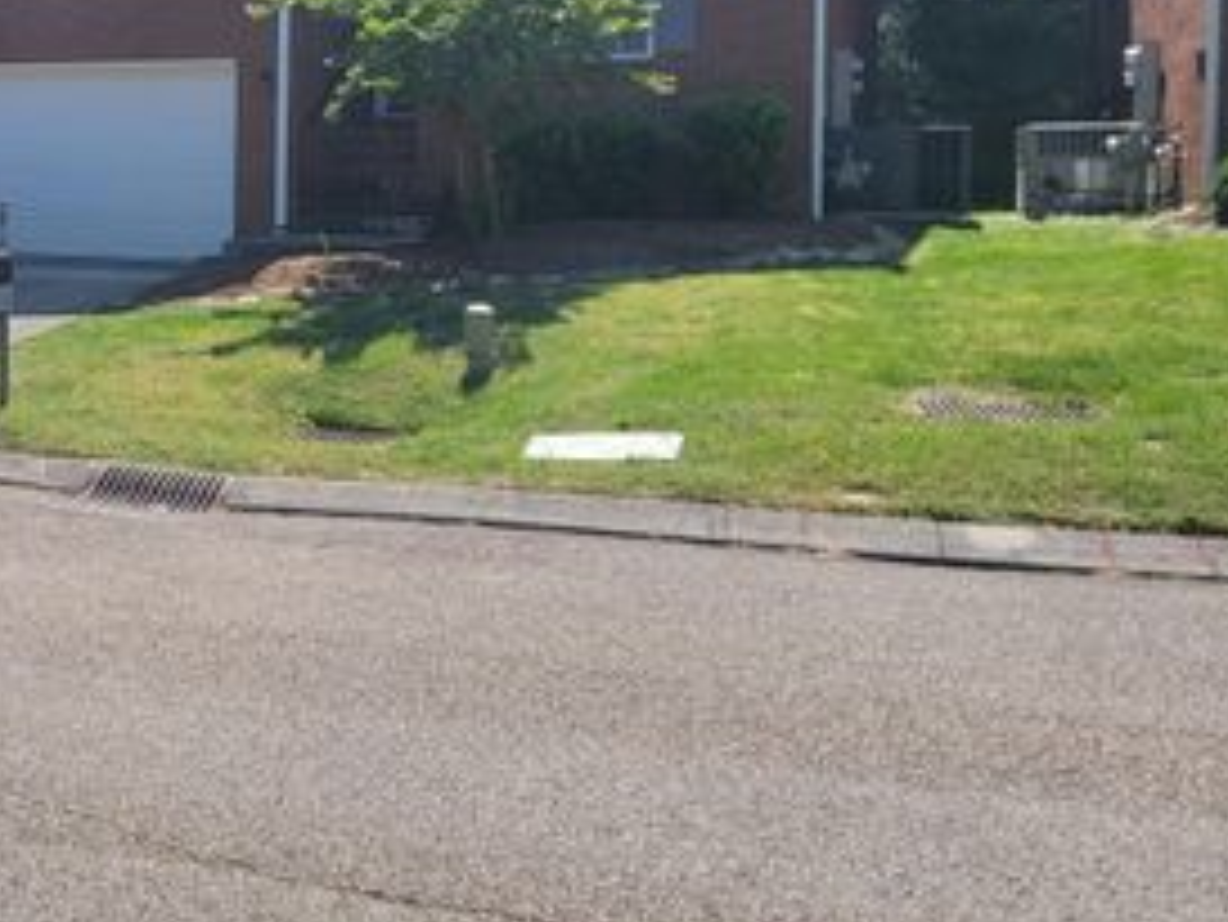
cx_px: 153
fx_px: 1562
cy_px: 205
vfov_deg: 32.1
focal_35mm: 44
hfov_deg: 40.1
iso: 16
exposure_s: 1/624
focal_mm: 6.7
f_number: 1.8
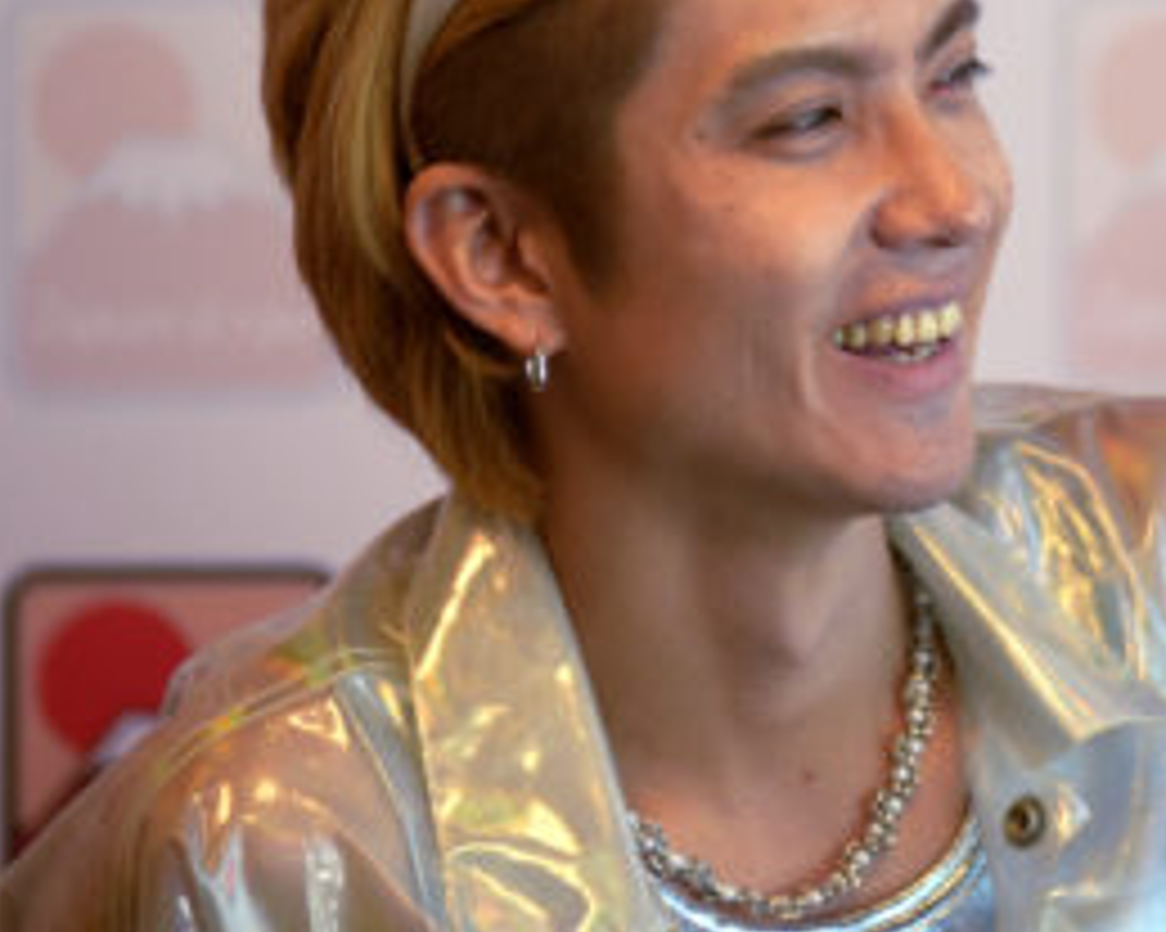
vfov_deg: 4.4
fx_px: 12074
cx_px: 898
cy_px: 263
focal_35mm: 350
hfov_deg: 5.5
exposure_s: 1/500
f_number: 2.8
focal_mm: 165
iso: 1600
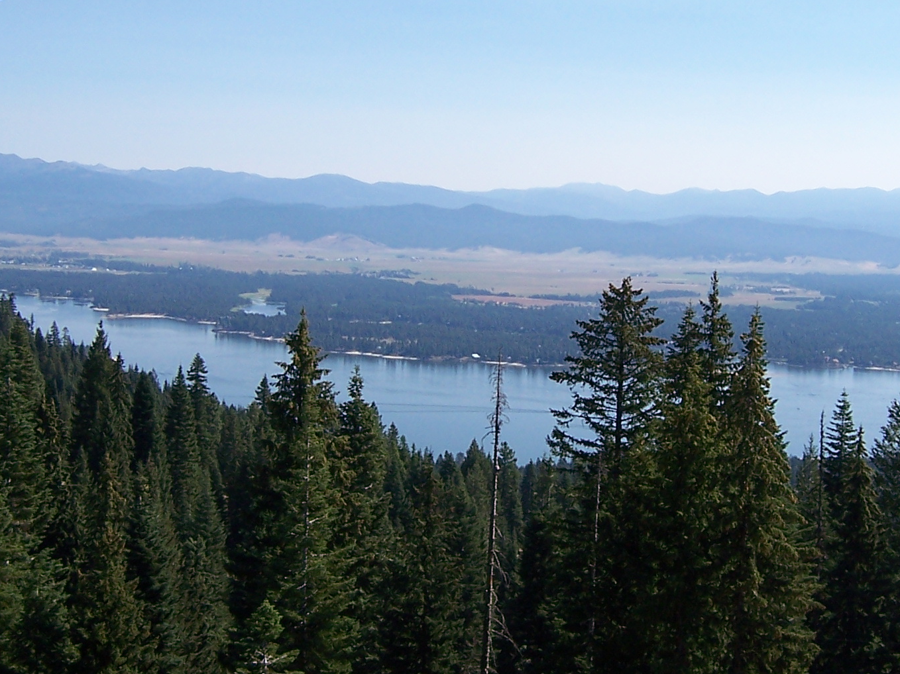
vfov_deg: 26.1
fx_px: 1456
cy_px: 308
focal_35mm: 56
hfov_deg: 34.3
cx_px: 523
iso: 80
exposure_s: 1/750
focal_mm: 5.5
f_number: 4
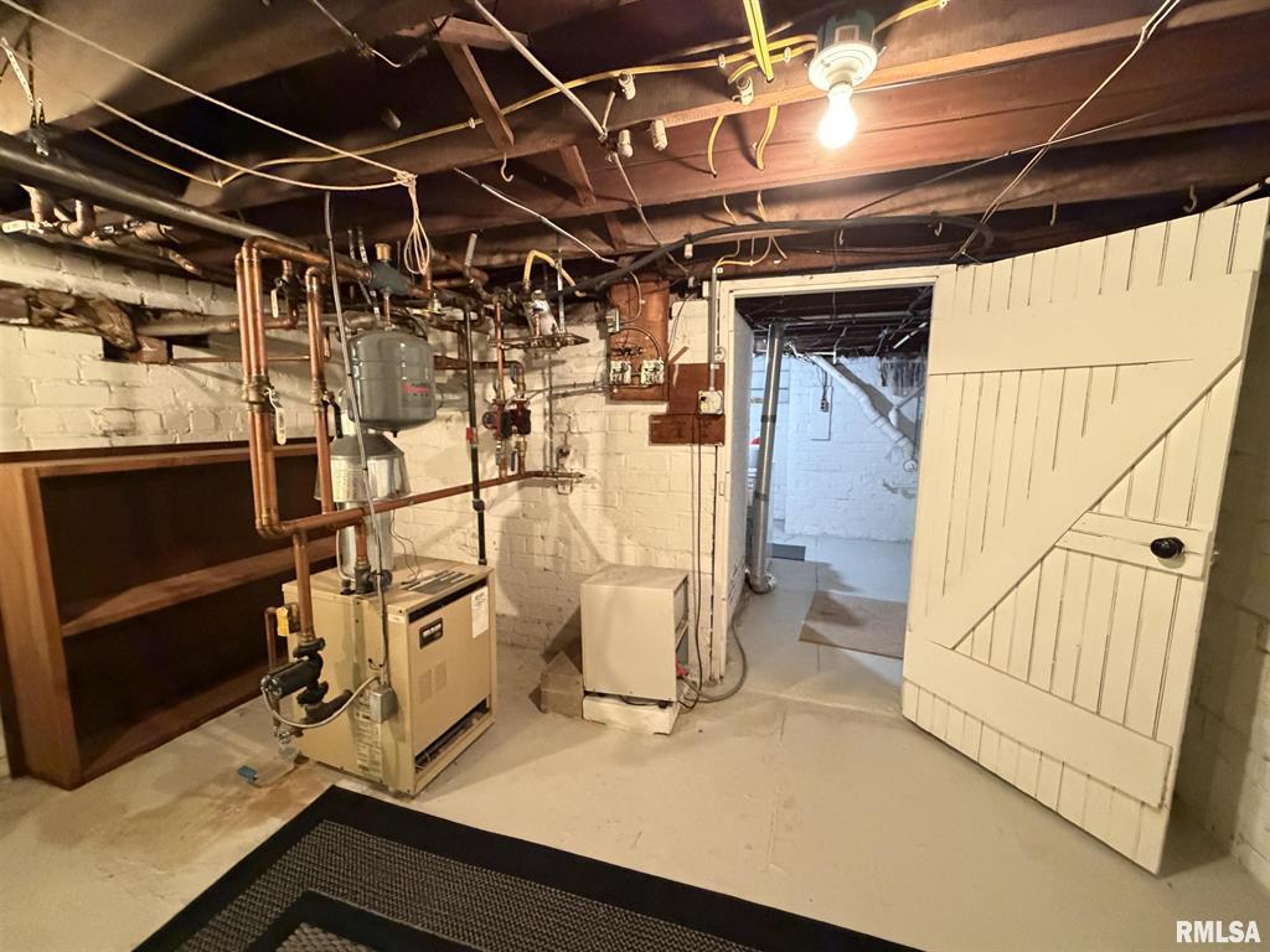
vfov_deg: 85.7
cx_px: 635
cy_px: 476
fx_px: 514
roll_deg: +0.0
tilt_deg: -6.7
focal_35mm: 14
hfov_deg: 102.1
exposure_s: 1/60
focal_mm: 2.22
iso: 1250
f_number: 2.2
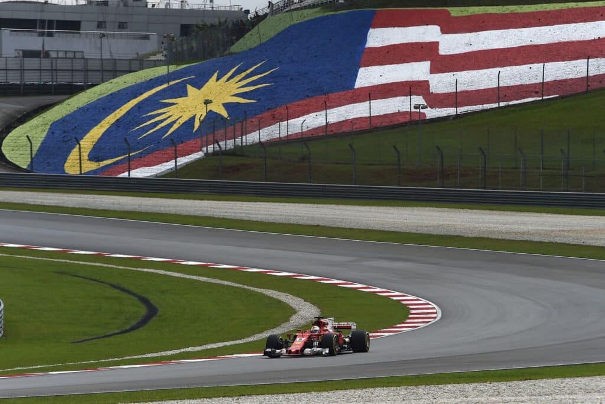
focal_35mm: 270
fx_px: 4538
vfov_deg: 5.1
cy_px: 202
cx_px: 302
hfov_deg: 7.6
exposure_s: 1/1000
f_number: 7.1
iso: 125
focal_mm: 270
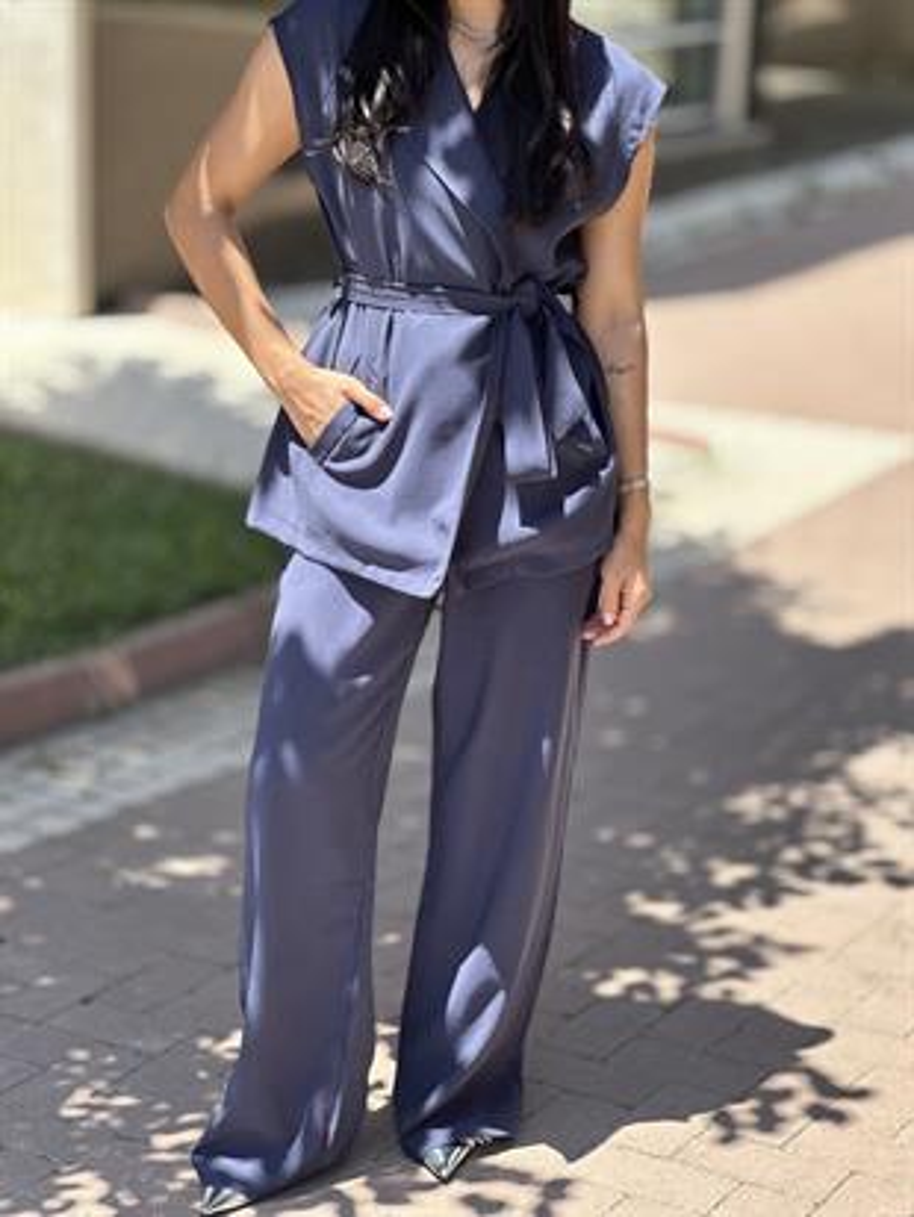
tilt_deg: -17.7
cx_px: 457
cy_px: 608
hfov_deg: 19.1
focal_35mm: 77
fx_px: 2709
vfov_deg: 25.3
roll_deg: -3.2
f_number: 2.8
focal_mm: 9
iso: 40
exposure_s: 1/165
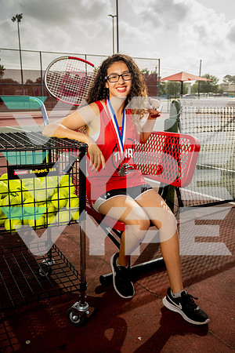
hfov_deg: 35.9
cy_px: 176
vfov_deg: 51.9
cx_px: 118
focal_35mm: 37
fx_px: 362
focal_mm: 37
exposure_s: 1/250
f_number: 6.3
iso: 50
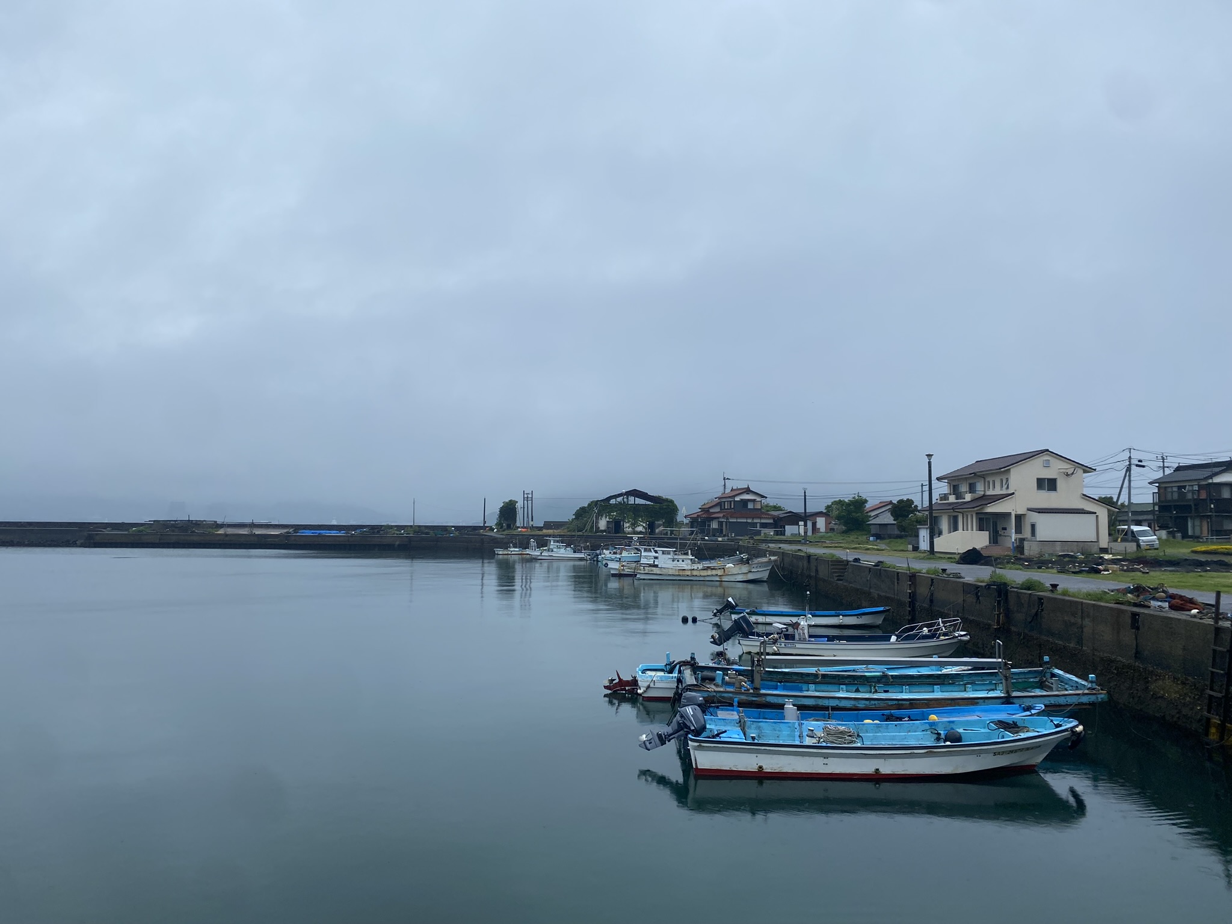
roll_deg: +1.4
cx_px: 616
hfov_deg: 67.3
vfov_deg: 53.1
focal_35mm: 26
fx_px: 925
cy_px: 462
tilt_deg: +3.4
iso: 32
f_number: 1.8
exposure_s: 1/1082
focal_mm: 4.25
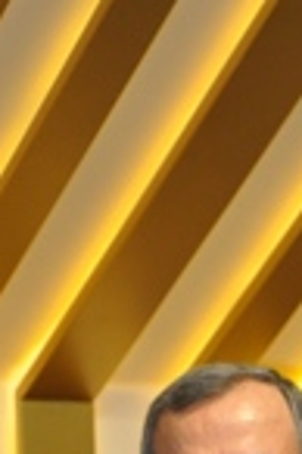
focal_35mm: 322
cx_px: 339
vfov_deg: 6.4
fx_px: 4061
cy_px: 597
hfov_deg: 4.2
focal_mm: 70
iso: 800
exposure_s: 1/60
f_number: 4.5
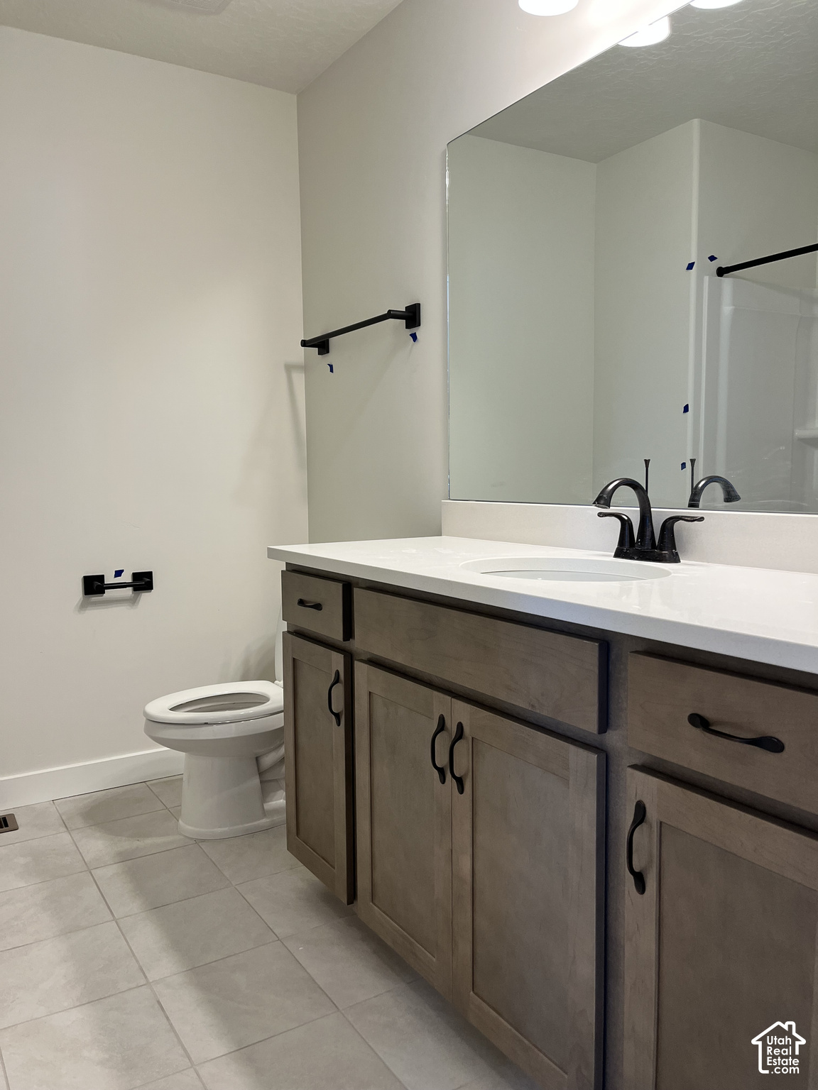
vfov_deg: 67.3
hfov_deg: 53.1
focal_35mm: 26
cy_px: 545
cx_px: 409
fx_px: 819
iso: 125
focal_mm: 5.1
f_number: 1.6
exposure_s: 1/120
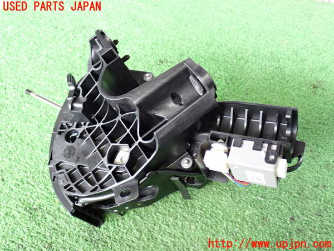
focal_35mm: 38
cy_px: 126
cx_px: 167
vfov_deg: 37.7
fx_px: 367
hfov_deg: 49.0
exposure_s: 1/40
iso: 500
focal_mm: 6.83
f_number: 2.7
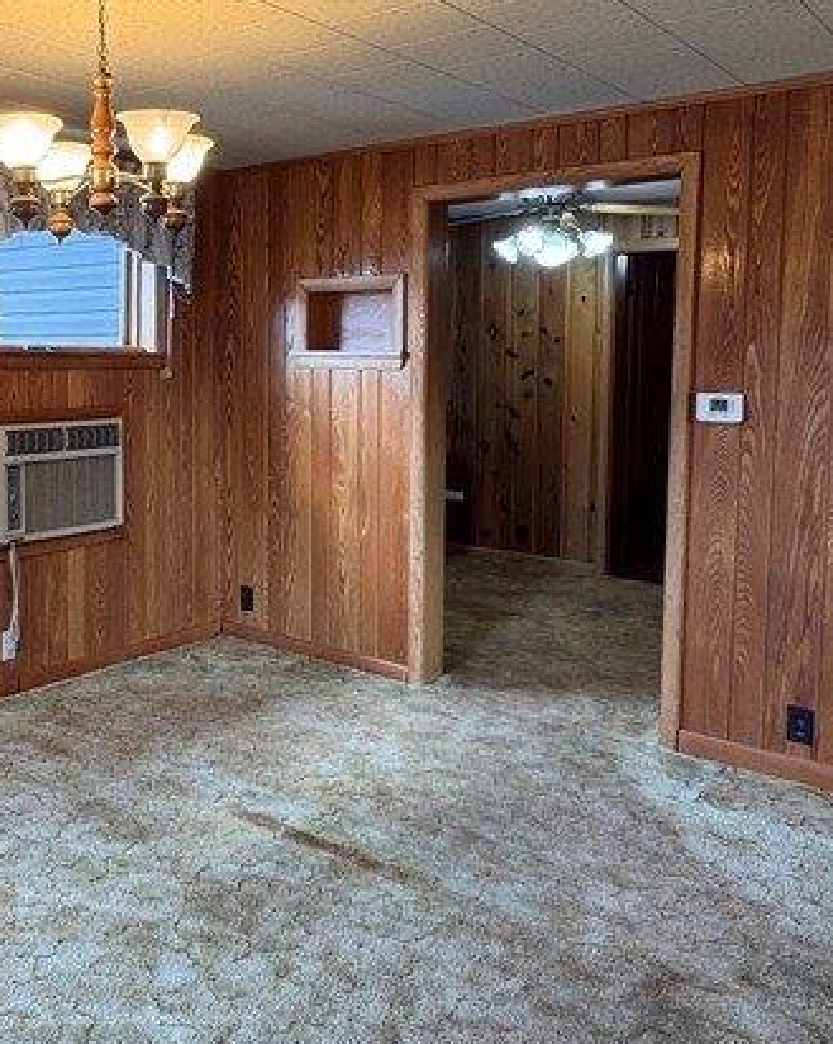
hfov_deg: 39.7
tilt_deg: -3.5
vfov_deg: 52.4
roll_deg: -0.3
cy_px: 403
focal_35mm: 34
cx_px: 63
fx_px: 1049
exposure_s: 1/60
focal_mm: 2.22
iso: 160
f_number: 2.2
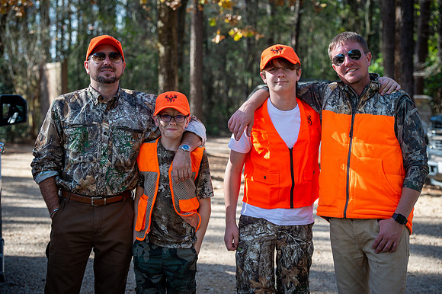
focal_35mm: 102
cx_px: 221
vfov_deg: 13.4
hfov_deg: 20.0
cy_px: 147
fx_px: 1252
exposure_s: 1/100
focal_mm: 102
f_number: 5.6
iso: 100
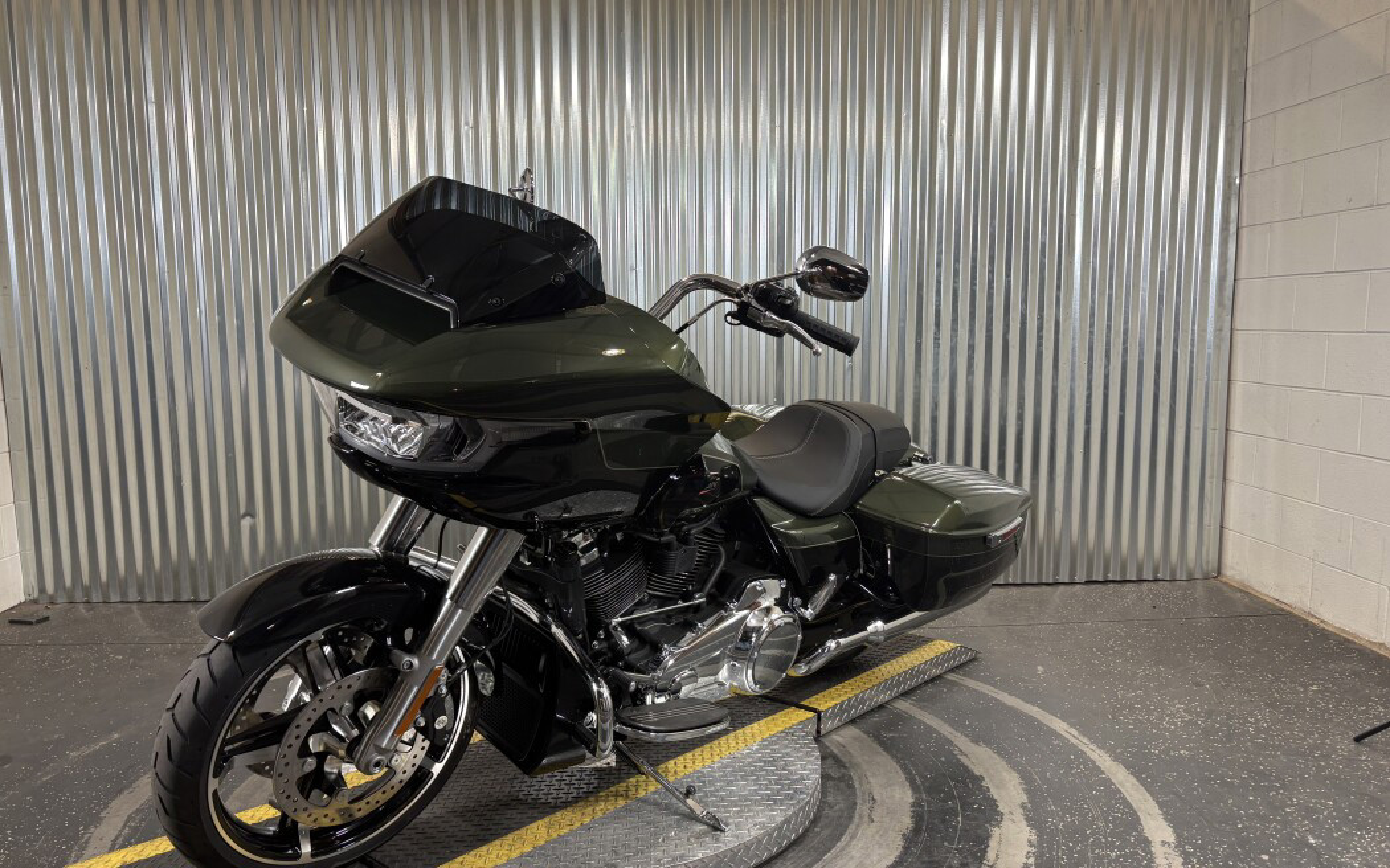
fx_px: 1061
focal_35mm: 28
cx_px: 685
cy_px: 466
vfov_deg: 44.5
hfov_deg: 66.5
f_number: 1.6
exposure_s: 1/60
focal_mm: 5.96
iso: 80
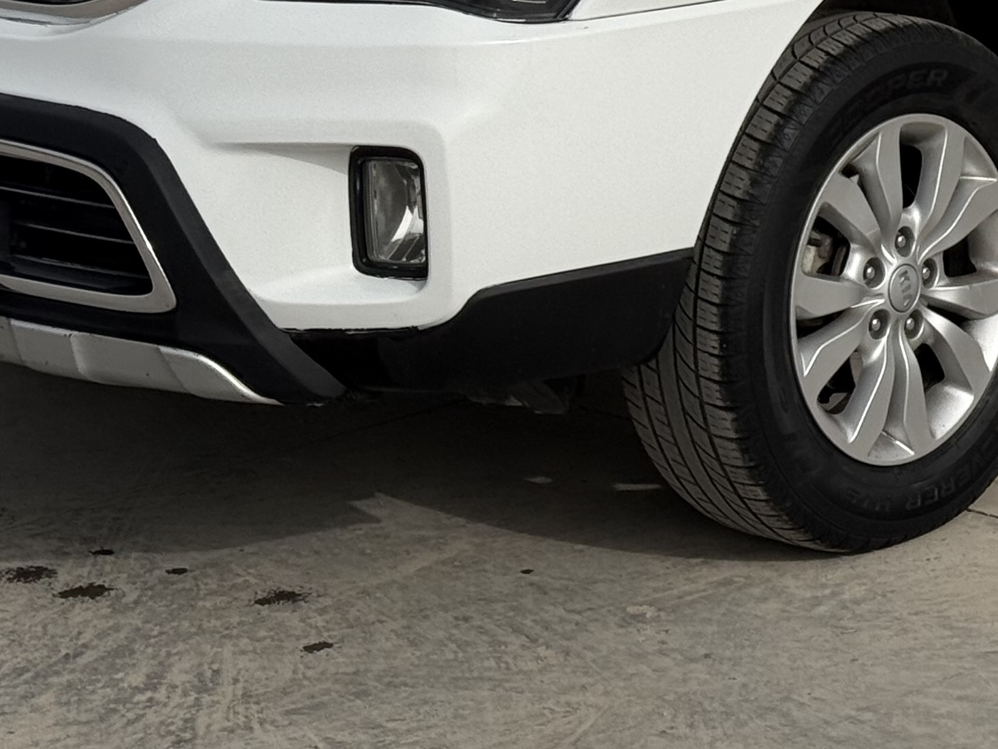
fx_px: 3806
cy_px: -263
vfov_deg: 10.9
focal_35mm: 132
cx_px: 933
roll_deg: +0.1
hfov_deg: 14.8
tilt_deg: -6.1
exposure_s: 1/9901
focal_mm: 6.76
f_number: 1.78
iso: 64
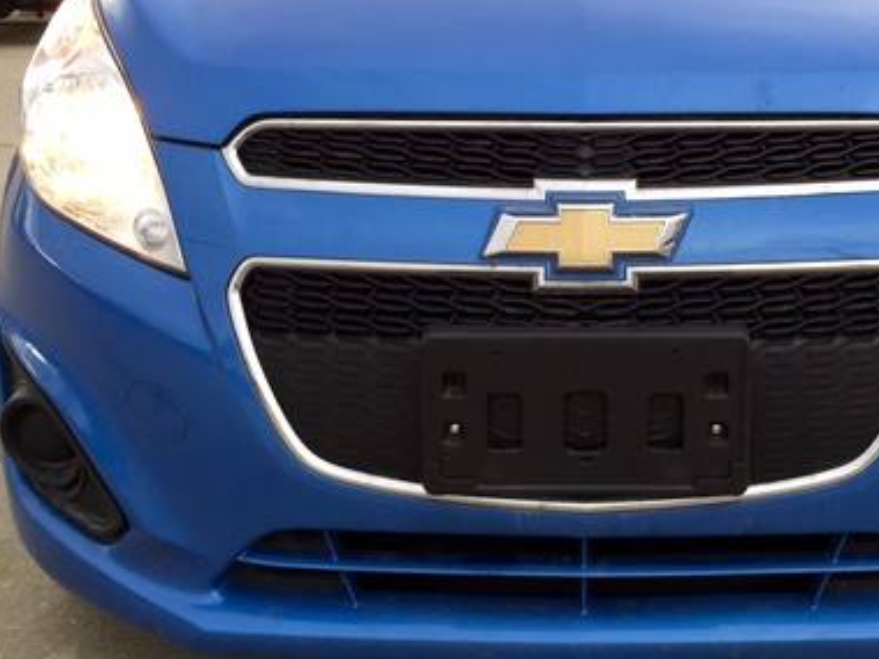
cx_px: 580
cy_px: 197
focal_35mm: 49
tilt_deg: -11.2
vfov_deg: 29.4
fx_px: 1244
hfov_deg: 38.5
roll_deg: +0.2
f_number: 2.2
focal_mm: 4.15
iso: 40
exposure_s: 1/120
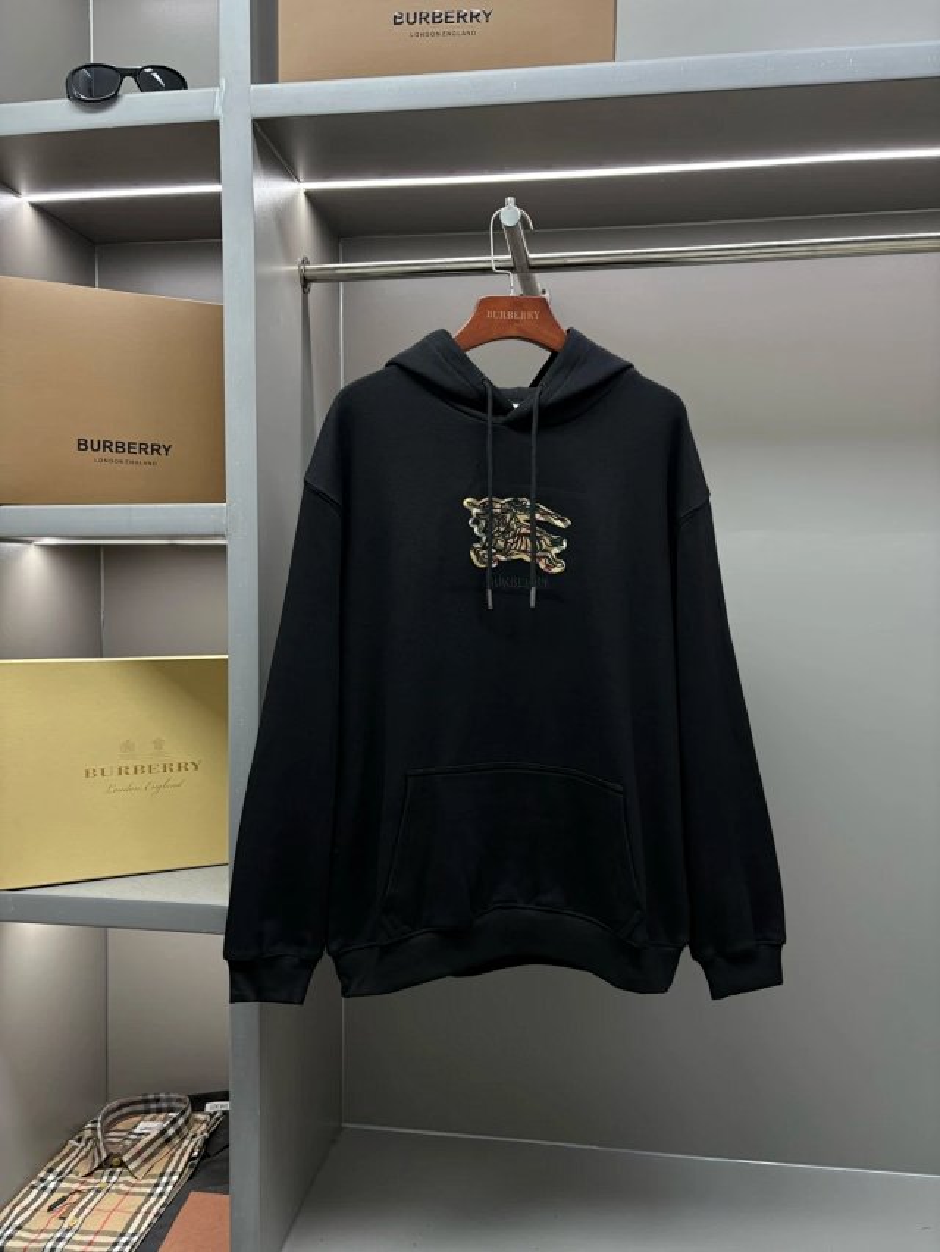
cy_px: 626
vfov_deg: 67.3
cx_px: 470
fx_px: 941
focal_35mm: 26
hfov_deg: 53.1
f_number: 1.6
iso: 64
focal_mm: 5.96
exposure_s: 1/100
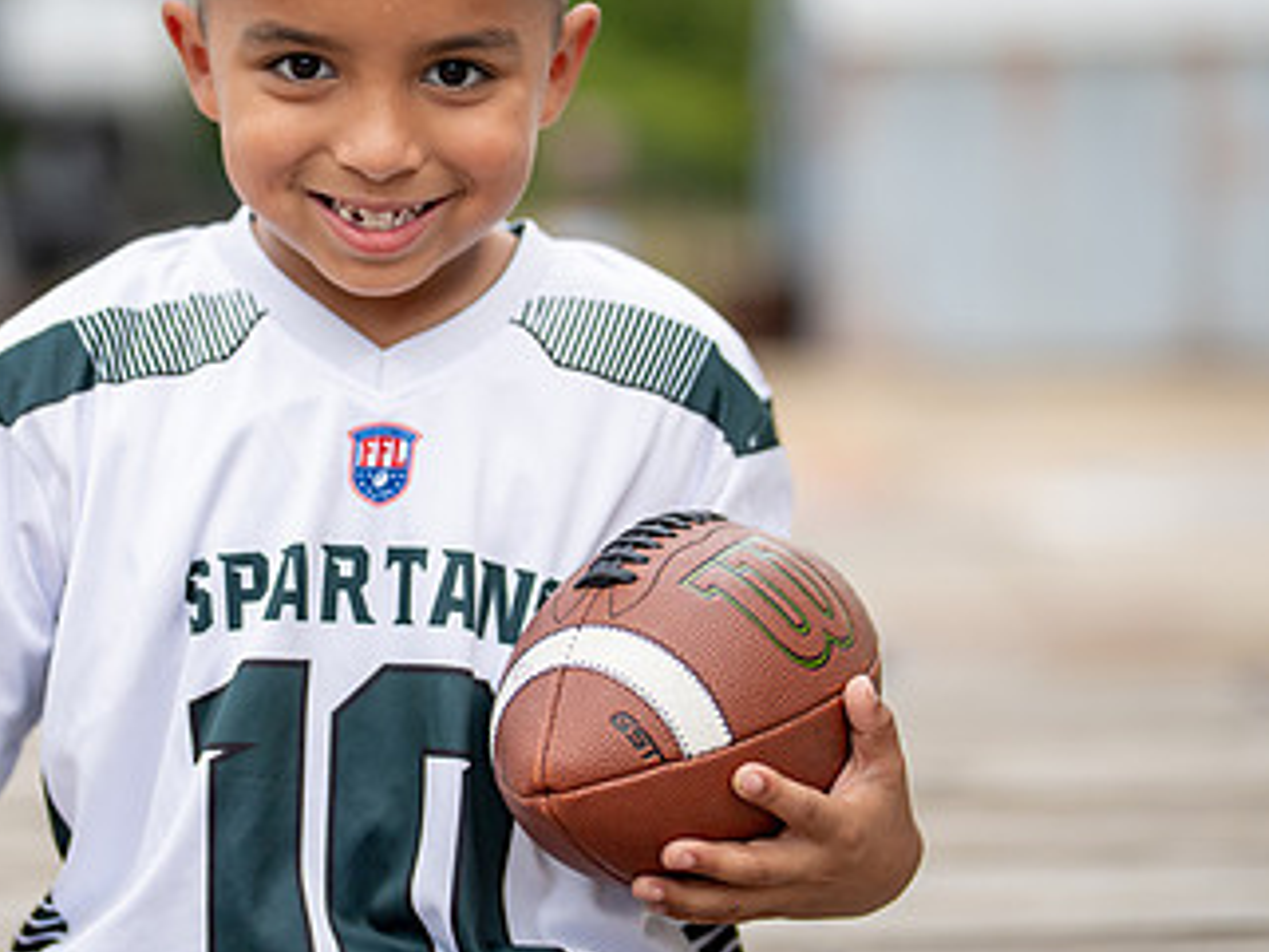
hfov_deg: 19.0
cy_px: 417
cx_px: 385
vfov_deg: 14.4
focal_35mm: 103
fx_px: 3777
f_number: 1.2
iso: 400
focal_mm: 50
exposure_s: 1/1250
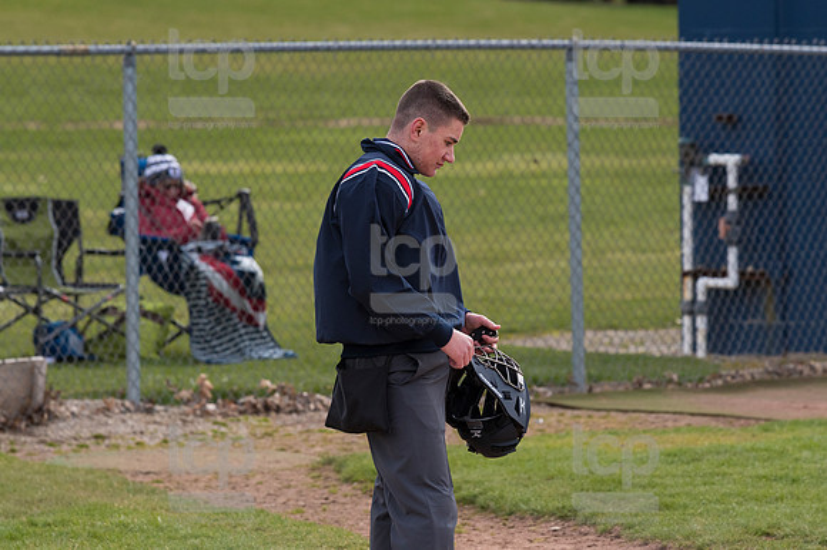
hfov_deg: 6.9
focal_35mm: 300
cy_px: 275
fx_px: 6887
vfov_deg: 4.6
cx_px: 414
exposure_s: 1/1600
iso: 400
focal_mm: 200
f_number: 5.6
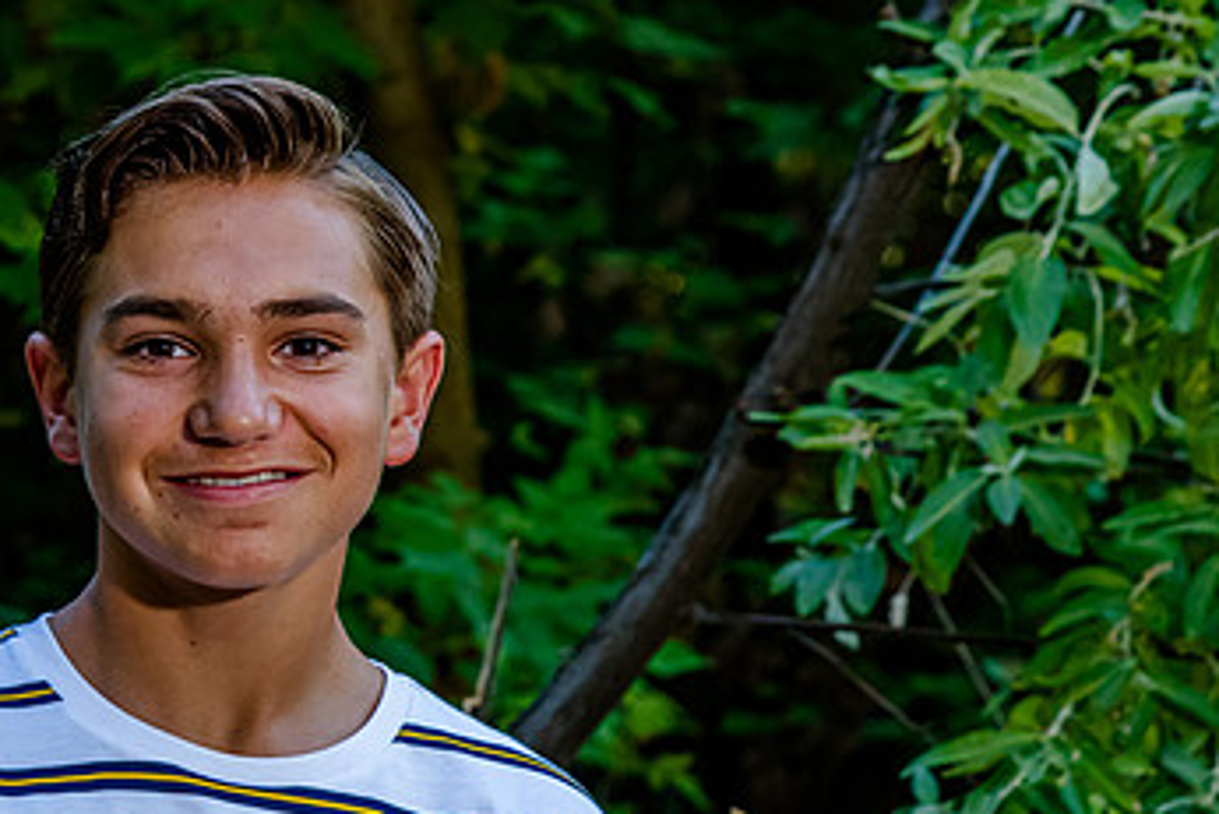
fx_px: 6233
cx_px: -48
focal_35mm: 184
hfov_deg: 11.0
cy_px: 363
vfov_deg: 7.5
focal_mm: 85
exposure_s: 1/250
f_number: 6.3
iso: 800
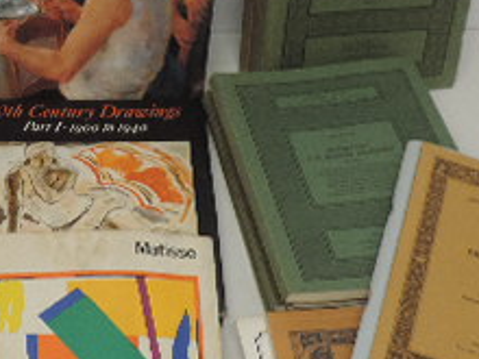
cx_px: -9
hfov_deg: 19.8
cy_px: 107
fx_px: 1328
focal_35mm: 96
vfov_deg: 15.4
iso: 400
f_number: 3.2
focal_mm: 5.8
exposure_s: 1/25
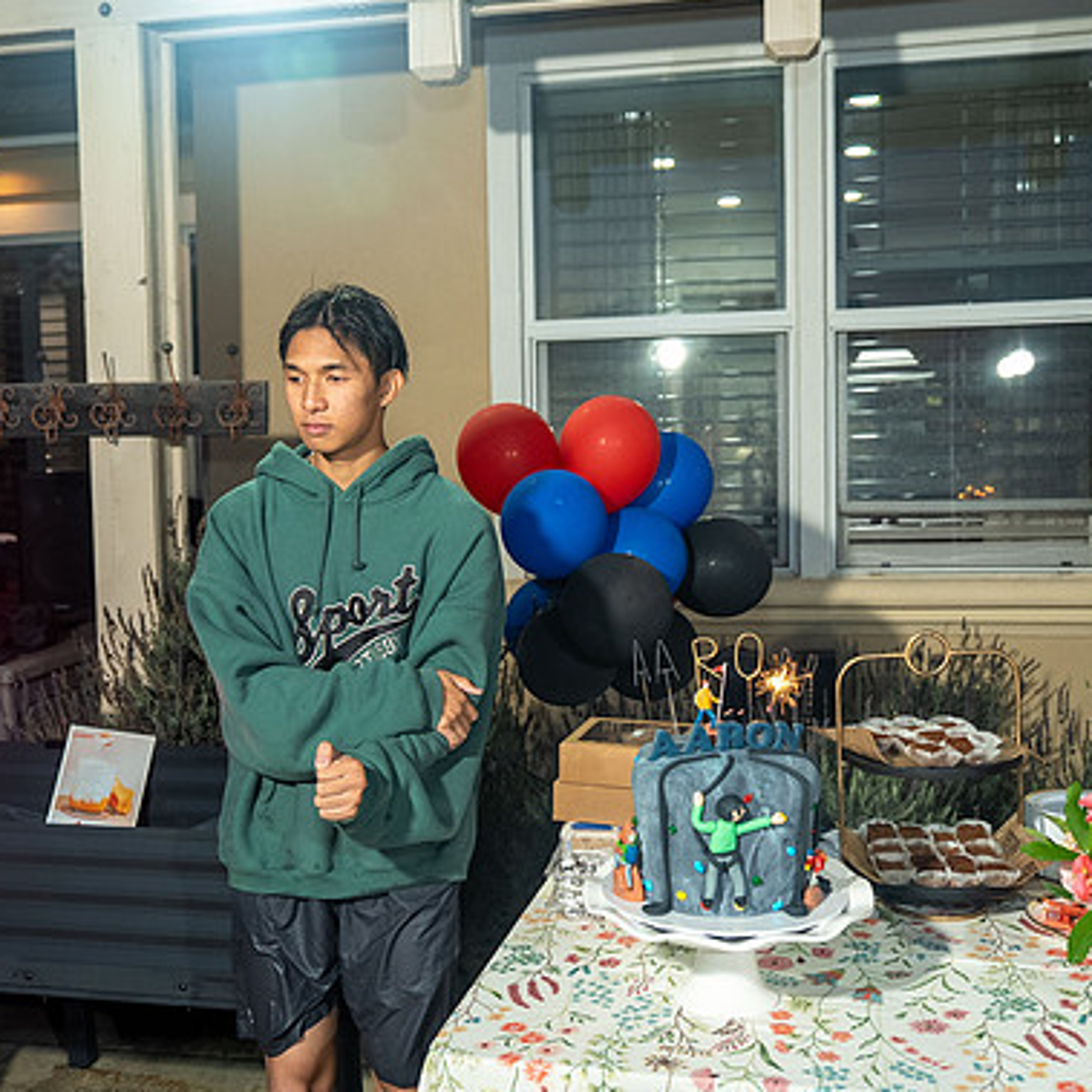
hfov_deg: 42.8
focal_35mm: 39
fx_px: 1392
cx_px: 519
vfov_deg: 42.8
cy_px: 555
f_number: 3.5
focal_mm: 30
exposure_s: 1/160
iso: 640
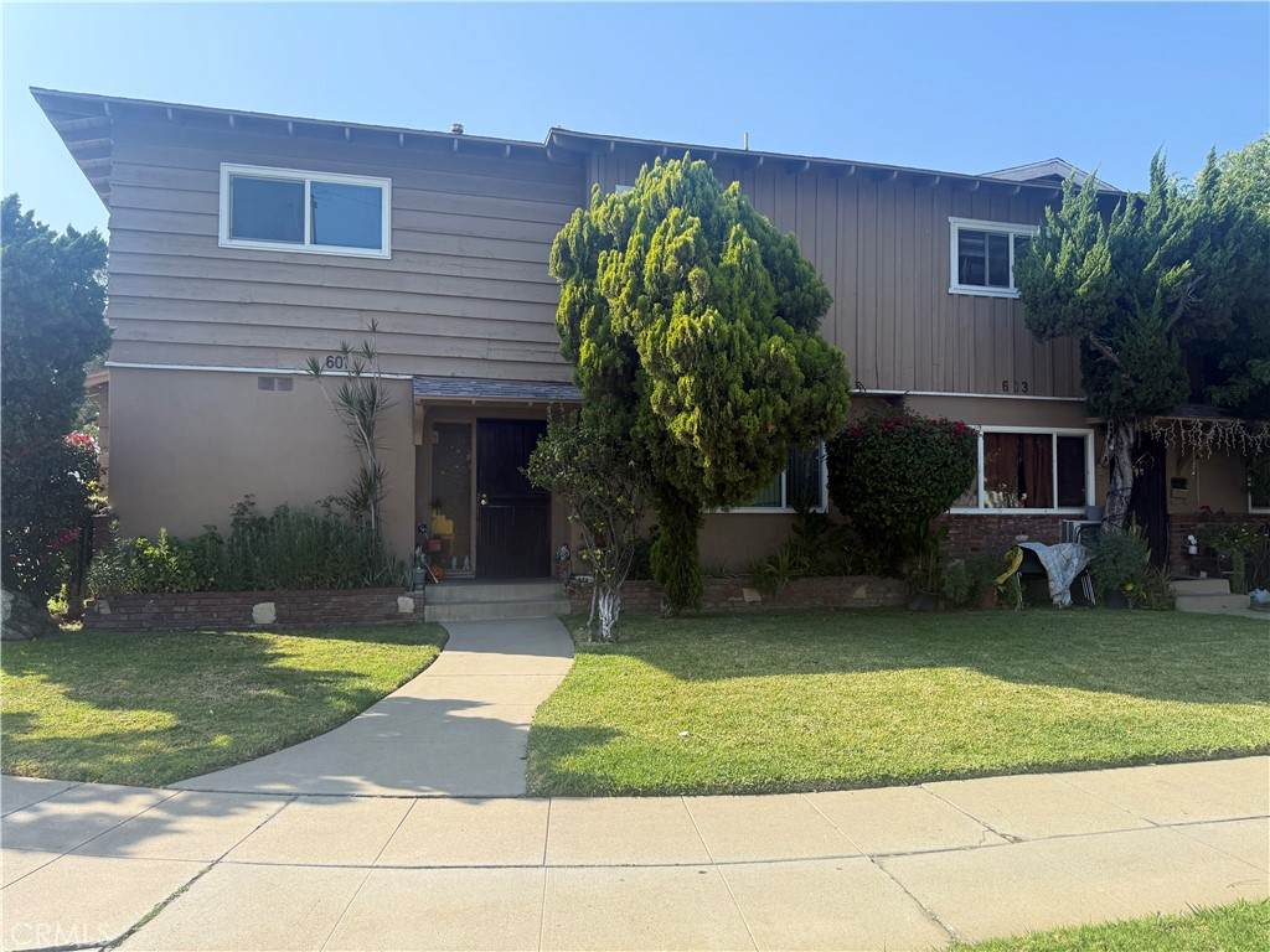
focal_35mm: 24
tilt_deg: +1.5
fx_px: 881
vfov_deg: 56.8
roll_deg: -0.3
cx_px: 635
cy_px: 476
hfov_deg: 71.6
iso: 100
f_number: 1.78
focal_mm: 6.76
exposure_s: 1/2445
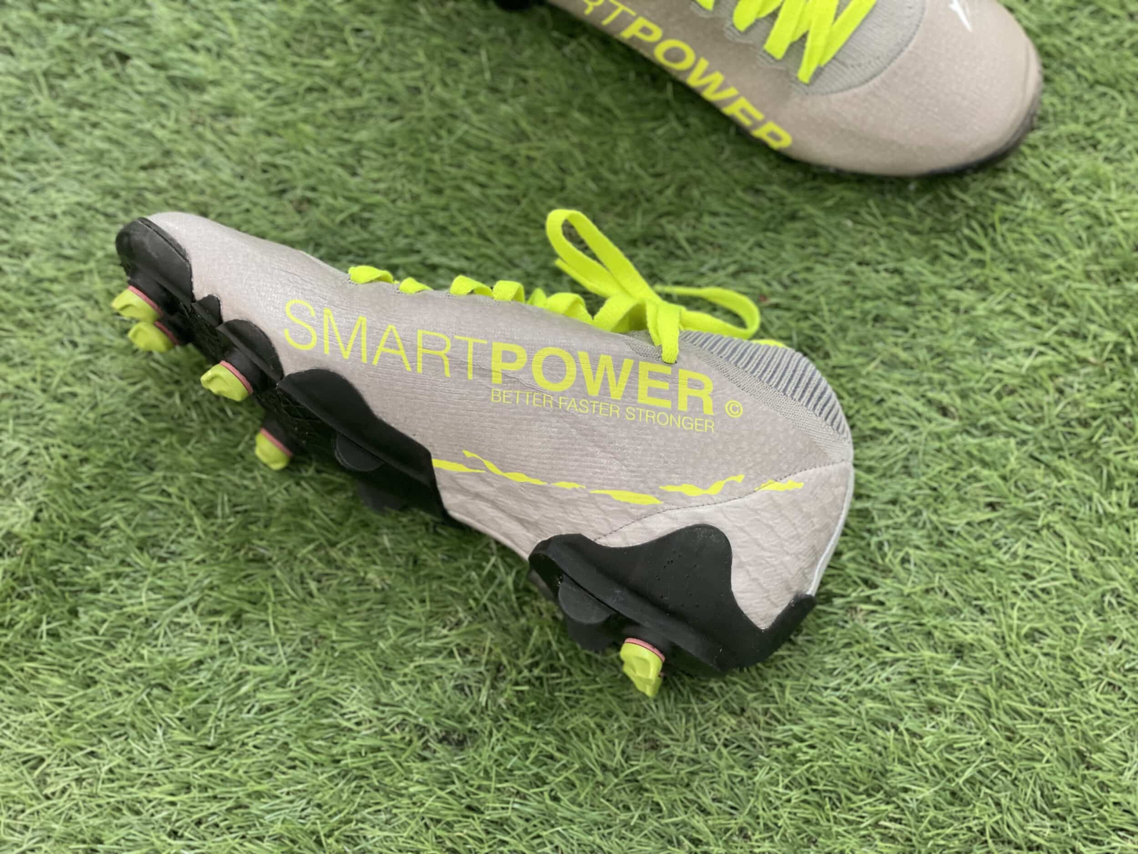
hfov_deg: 36.8
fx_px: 1709
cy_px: 427
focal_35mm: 52
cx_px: 569
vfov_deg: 28.0
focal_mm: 6
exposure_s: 1/33
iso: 160
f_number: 2
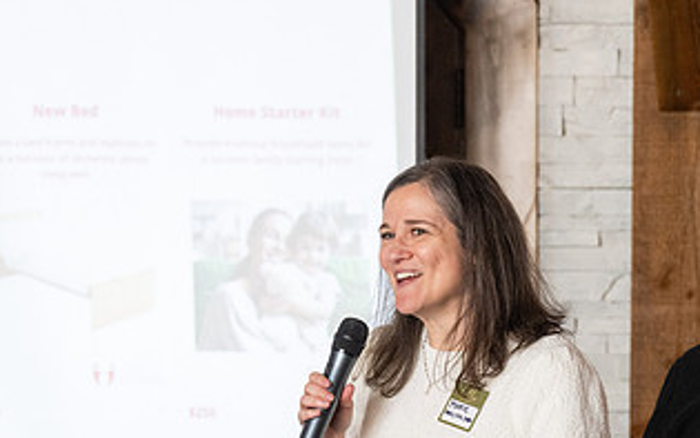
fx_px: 7174
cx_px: 144
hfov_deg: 5.6
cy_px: 392
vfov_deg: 3.5
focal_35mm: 376
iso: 2500
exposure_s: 1/320
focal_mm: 200
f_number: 5
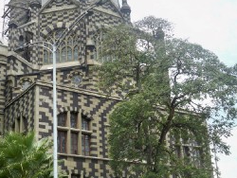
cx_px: 76
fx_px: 384
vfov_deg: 26.1
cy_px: 98
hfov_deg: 34.0
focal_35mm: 56
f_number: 3.1
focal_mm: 6.3
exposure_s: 1/250
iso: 64
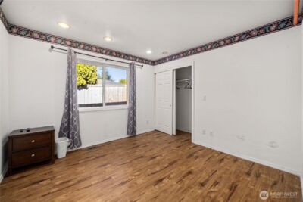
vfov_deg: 85.5
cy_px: 101
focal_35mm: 13
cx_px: 152
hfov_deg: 108.3
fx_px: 109
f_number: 6.3
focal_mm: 13
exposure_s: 1/60
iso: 80
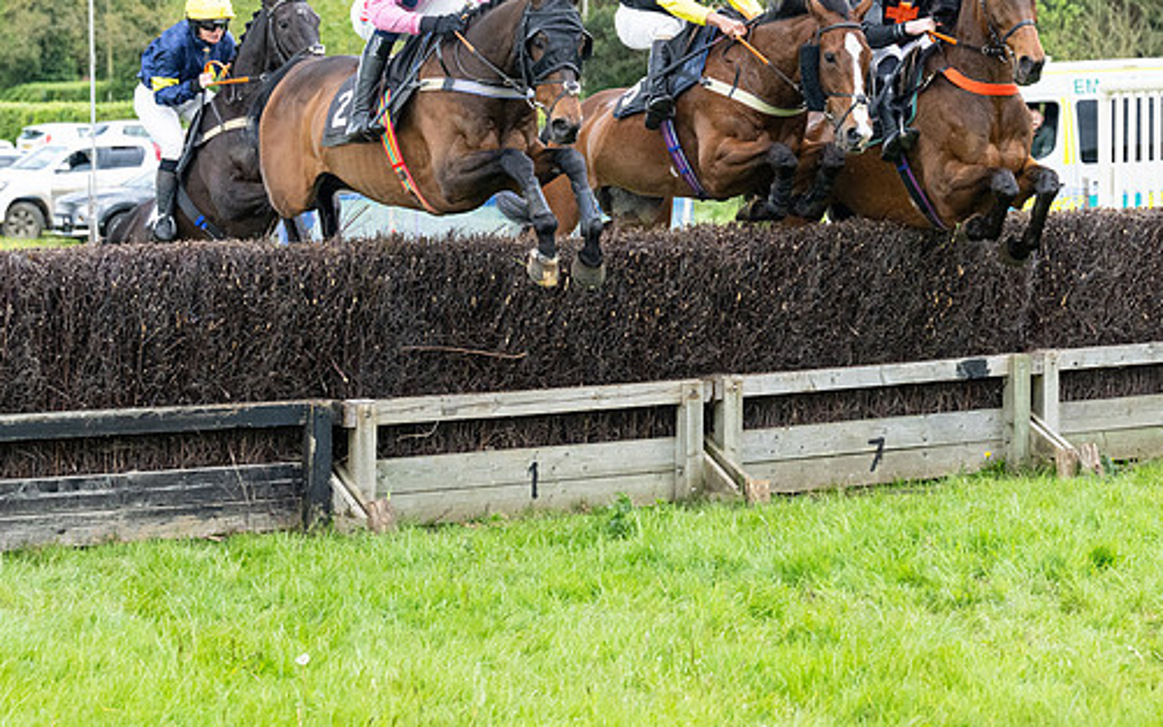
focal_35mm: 121
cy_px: 270
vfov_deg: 10.8
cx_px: 615
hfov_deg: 17.2
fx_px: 3835
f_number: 4
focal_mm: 70
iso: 1000
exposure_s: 1/2000
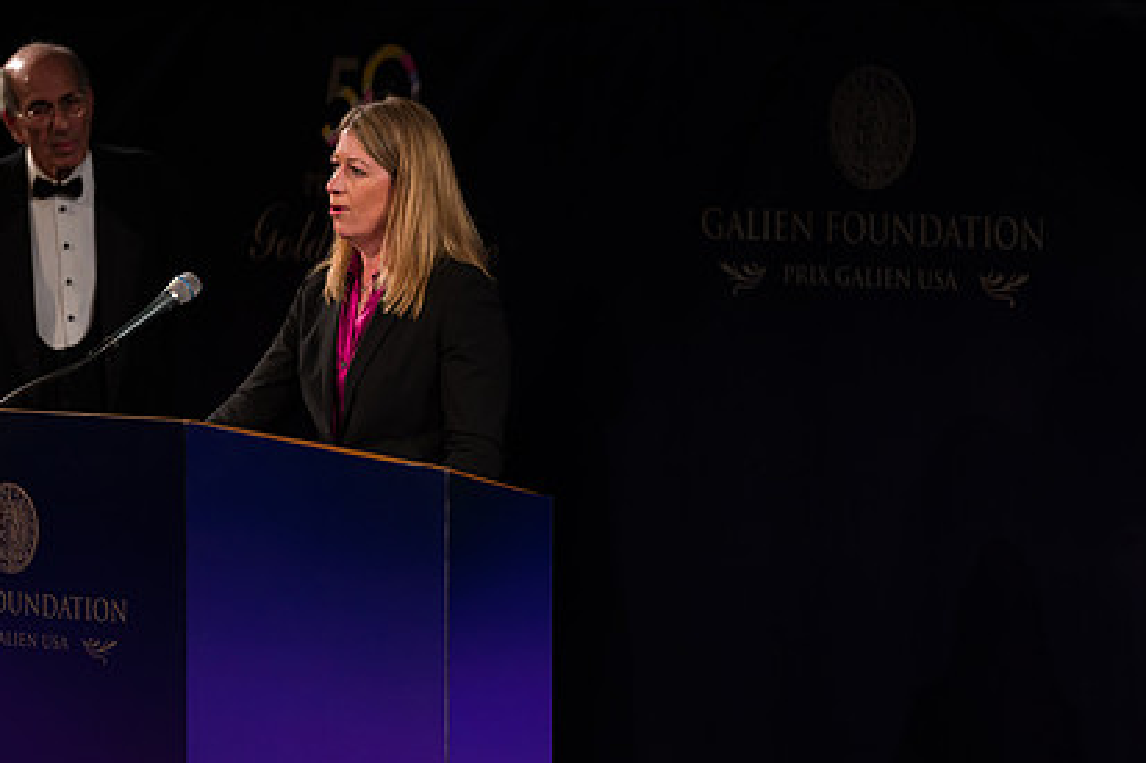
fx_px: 8941
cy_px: 391
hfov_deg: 7.3
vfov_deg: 4.9
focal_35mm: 281
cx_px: 350
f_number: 4
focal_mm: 200
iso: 1600
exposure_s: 1/200
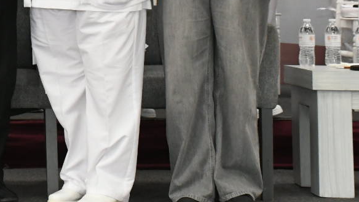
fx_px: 1438
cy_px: -95
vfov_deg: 7.9
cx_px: -27
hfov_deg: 14.0
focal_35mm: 151
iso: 3200
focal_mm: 35
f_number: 11
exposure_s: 1/125
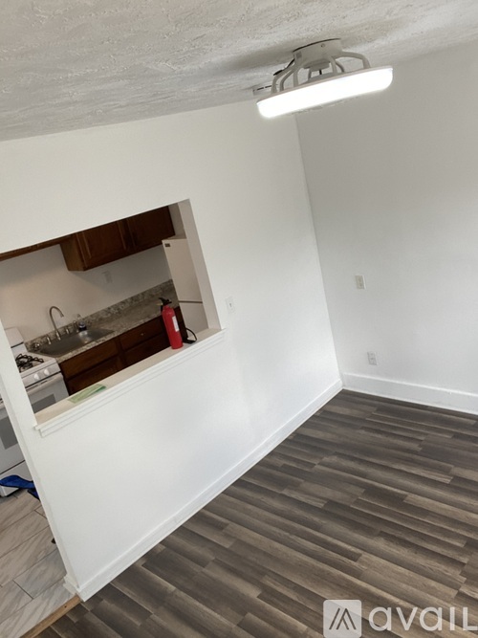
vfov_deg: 60.0
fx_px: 553
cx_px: 239
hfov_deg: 46.8
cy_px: 319
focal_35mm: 30
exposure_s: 1/122
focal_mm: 2.71
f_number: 2.2
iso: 64
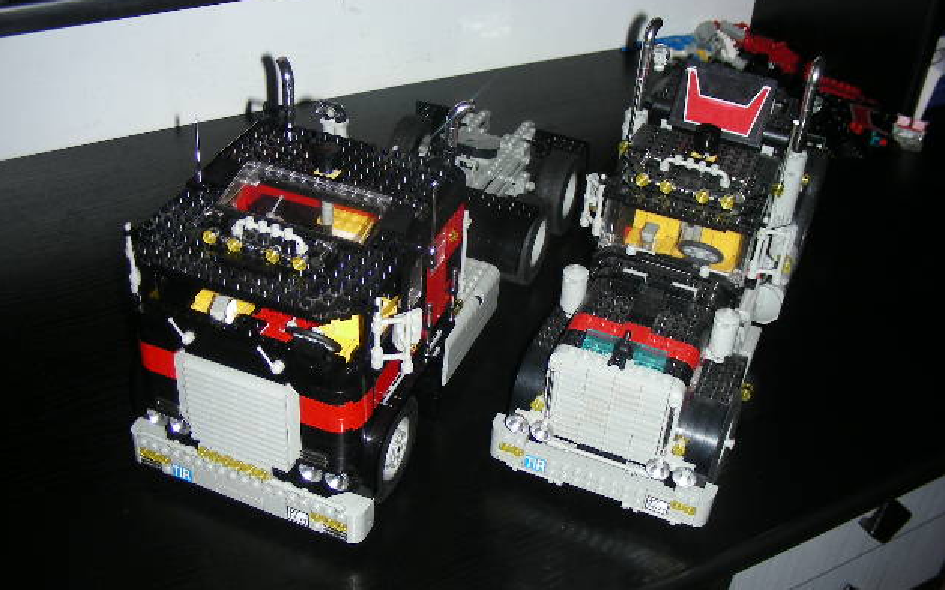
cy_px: 315
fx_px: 1056
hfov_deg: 48.2
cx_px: 478
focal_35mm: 41
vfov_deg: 31.2
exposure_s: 1/60
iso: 50
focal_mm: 6.3
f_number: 3.5
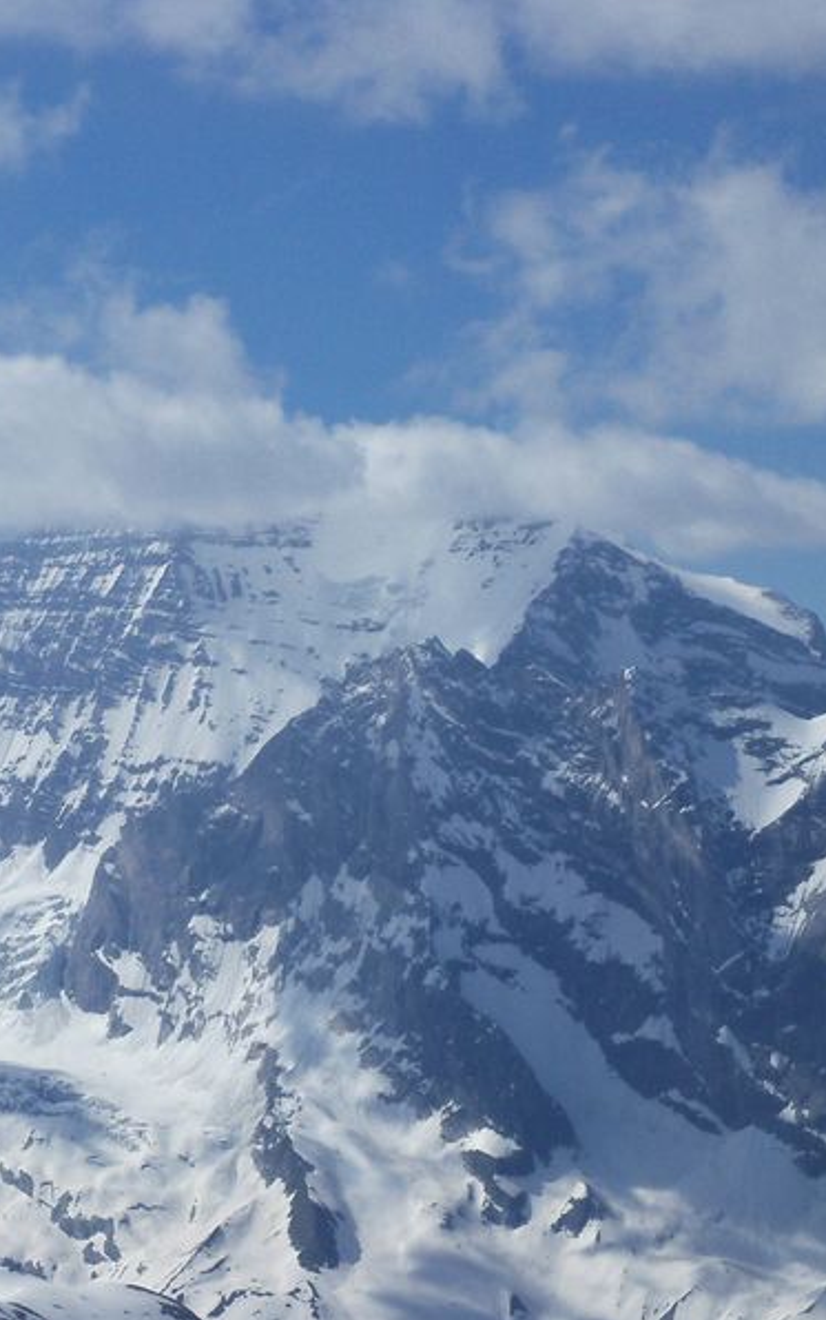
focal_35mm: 128
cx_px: 18
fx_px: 4606
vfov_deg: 16.3
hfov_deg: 10.2
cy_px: 662
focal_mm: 16
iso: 80
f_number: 6.8
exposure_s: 1/800
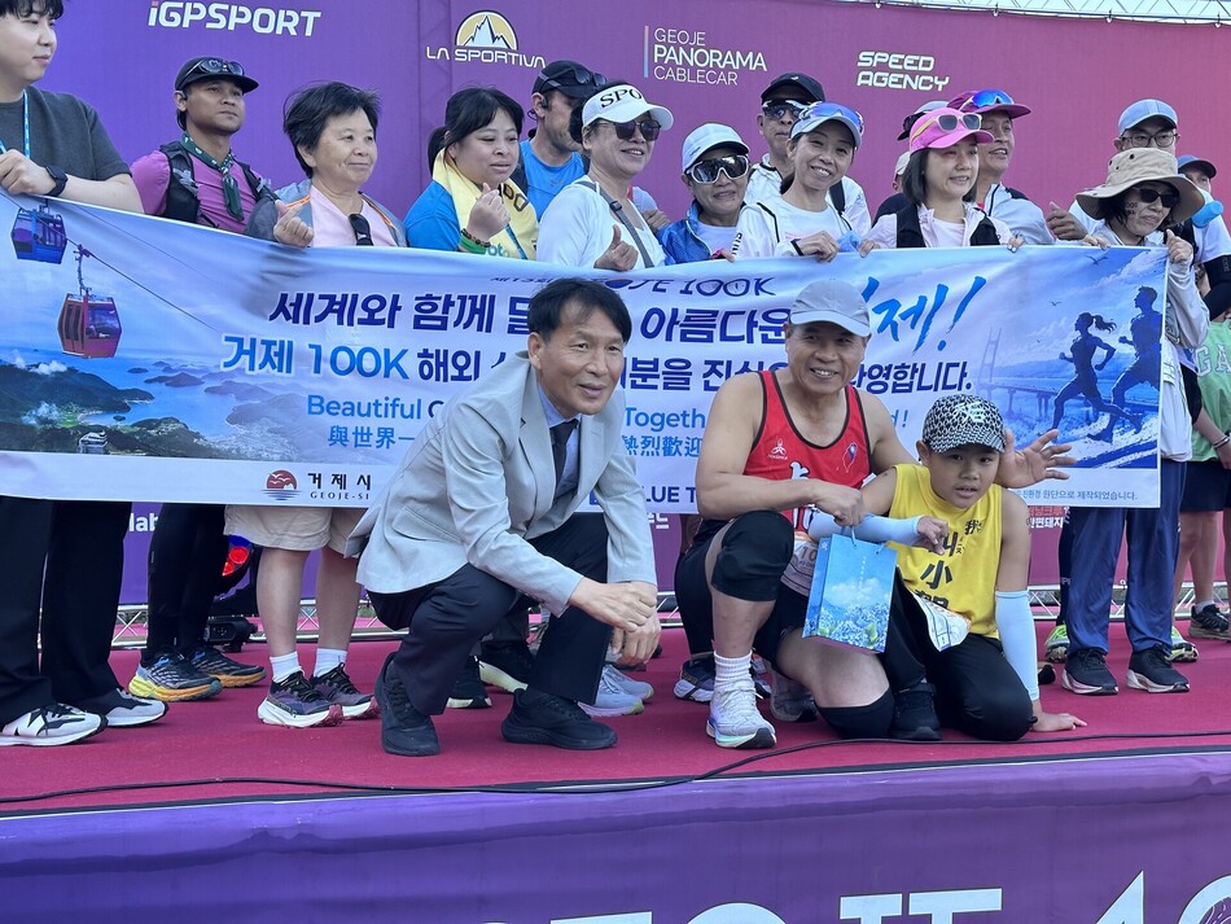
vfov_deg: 30.3
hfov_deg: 39.6
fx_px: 1707
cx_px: 616
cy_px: 462
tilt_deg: +1.8
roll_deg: +0.1
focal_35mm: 48
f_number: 1.78
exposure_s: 1/392
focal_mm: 6.86
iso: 64
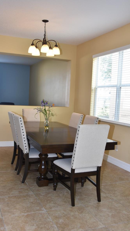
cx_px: 56
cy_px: 116
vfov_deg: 56.6
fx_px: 215
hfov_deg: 33.6
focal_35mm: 35
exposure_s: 1/60
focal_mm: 22
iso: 250
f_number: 4
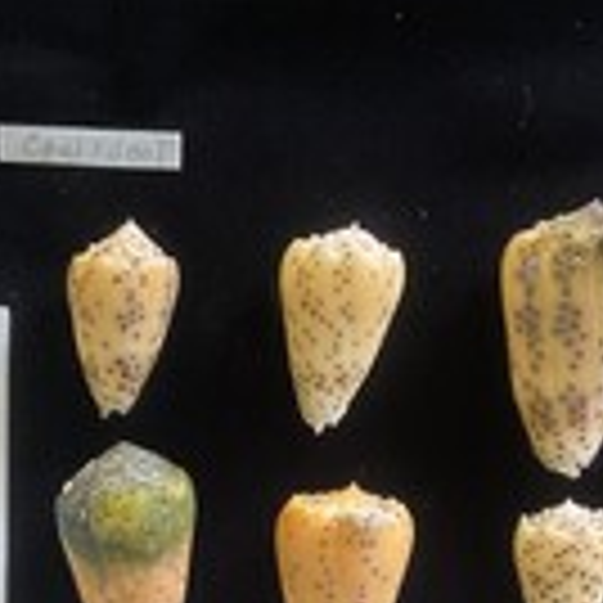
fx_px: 1320
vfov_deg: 24.8
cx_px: 320
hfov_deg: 25.7
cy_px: 569
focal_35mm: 67
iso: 250
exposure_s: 1/40
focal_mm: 3
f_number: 1.8
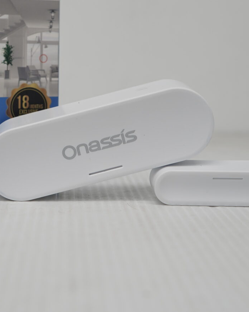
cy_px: 65
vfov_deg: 23.5
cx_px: 52
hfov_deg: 19.0
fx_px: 737
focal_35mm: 80
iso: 200
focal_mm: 31
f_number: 5.6
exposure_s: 1/160
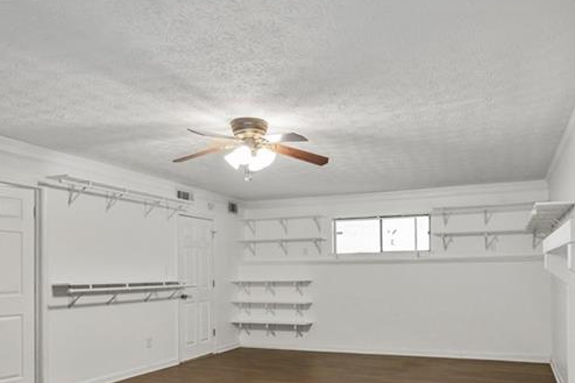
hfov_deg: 63.7
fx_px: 463
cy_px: 271
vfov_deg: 43.9
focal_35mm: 29
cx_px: 299
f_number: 4
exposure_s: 1/13
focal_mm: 14
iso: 250
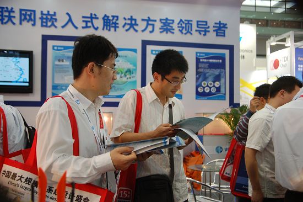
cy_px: 101
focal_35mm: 63
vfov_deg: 21.5
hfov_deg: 31.9
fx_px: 530
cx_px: 152
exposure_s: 1/60
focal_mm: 42
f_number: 4
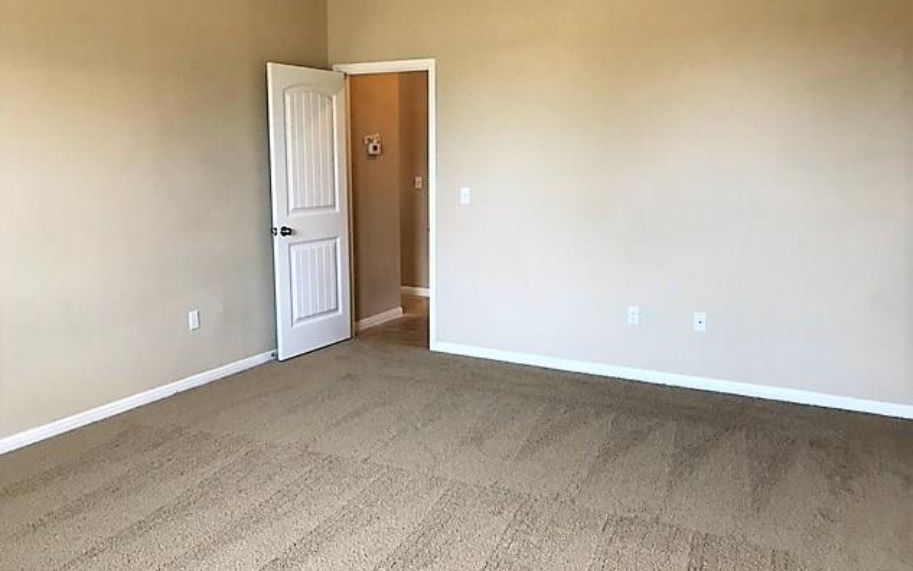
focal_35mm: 30
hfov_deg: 62.9
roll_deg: +0.4
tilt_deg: -9.2
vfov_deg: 41.9
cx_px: 453
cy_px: 278
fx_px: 747
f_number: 1.8
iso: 32
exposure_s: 1/30
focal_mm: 3.99
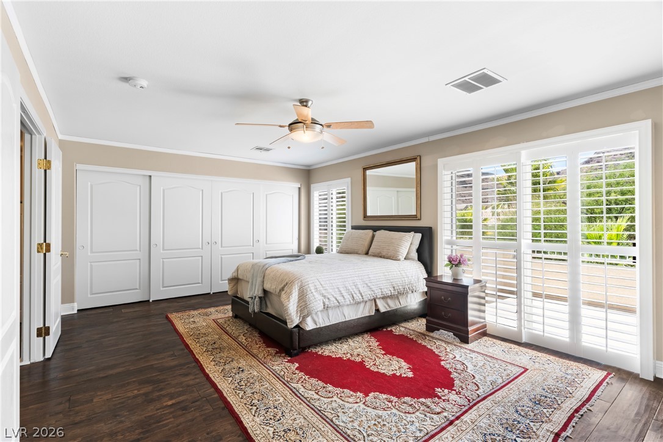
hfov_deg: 93.3
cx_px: 332
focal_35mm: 17
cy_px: 221
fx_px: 313
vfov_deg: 70.4
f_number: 8
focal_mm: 17
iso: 400
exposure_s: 1/13
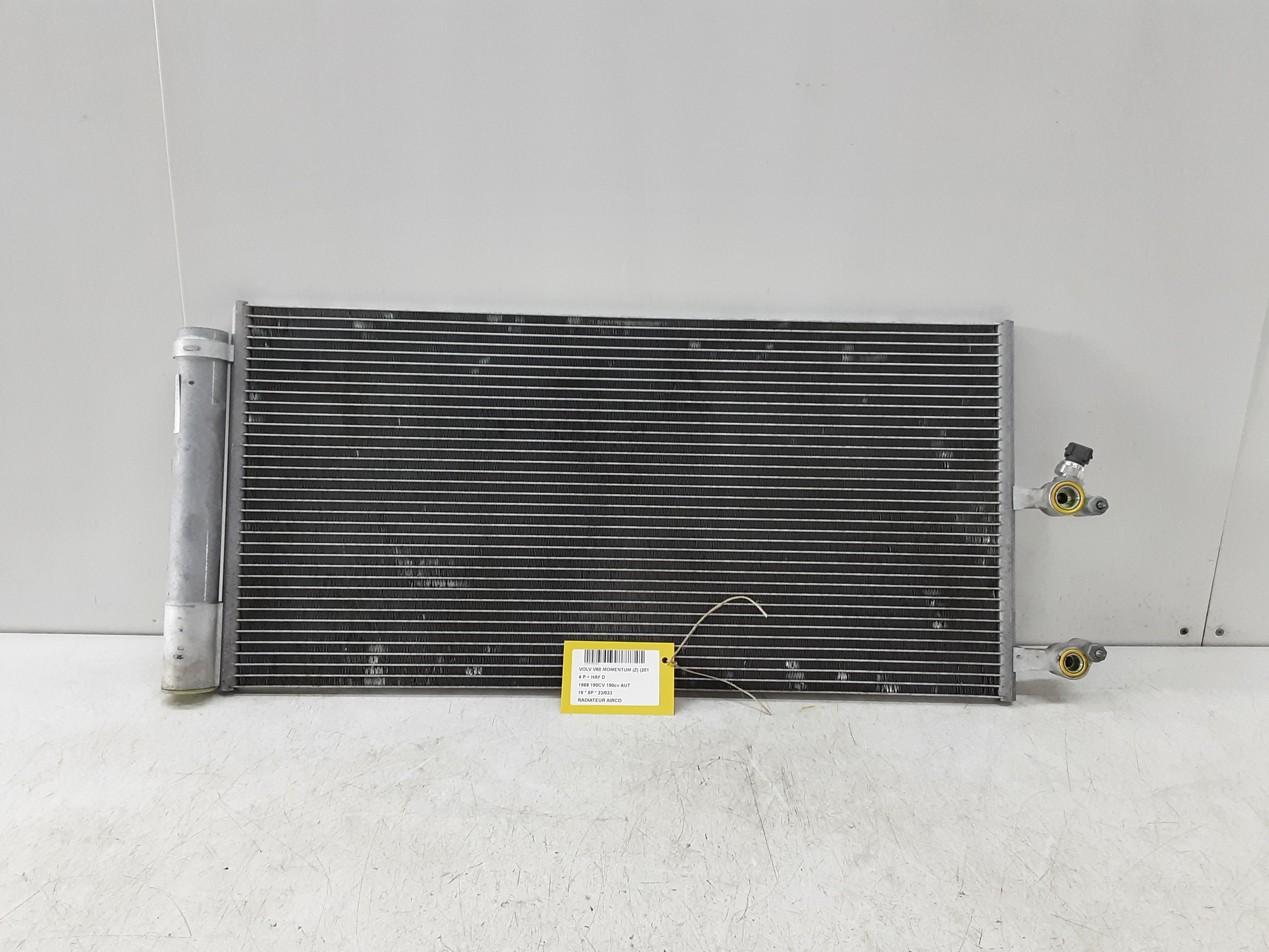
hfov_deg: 65.3
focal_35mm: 27
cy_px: 476
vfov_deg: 51.4
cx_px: 634
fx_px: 990
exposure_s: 1/50
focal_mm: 2.91
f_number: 1.9
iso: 100
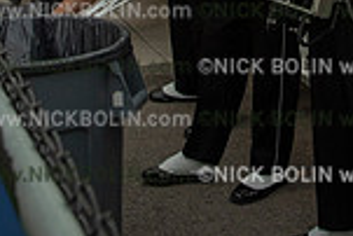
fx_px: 903
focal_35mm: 92
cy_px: -204
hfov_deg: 21.1
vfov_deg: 13.2
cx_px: 376
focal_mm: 24
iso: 800
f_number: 3.2
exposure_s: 1/1250
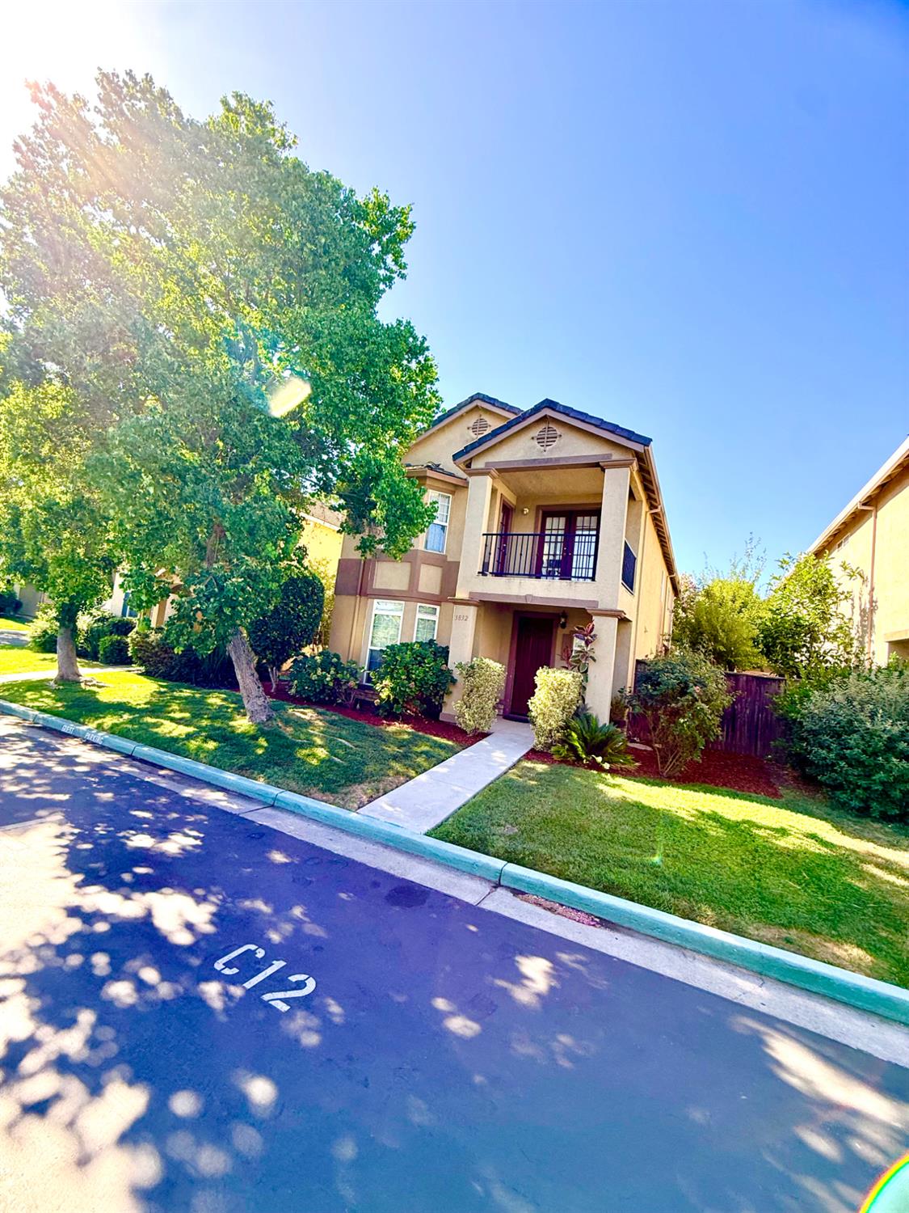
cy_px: 606
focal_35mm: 14
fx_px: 490
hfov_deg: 85.7
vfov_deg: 102.1
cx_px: 454
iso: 64
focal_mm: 2.22
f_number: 2.2
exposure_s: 1/381
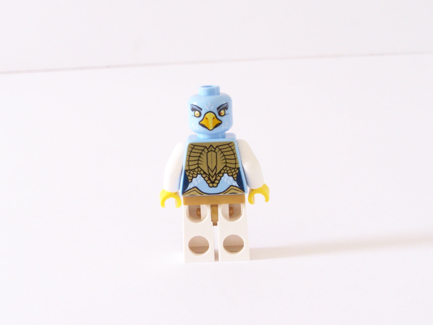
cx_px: 216
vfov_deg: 21.9
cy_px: 162
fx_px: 838
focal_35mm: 67
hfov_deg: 29.0
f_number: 8
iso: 400
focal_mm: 11.1
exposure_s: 1/6
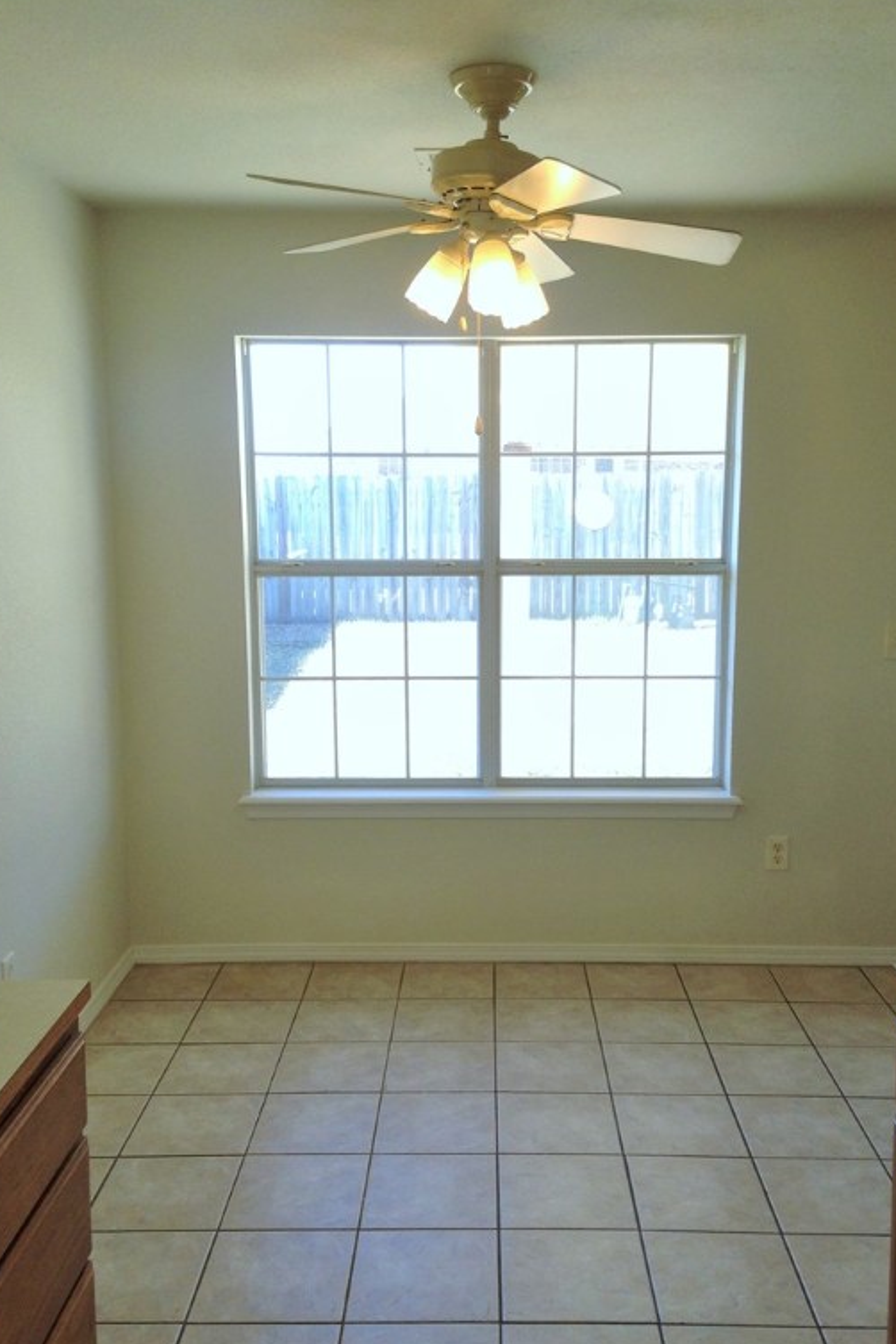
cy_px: 669
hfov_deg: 37.8
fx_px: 1307
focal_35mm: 35
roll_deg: +0.1
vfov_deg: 54.4
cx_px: 487
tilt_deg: -10.3
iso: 64
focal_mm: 4.12
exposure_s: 1/120
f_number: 2.4
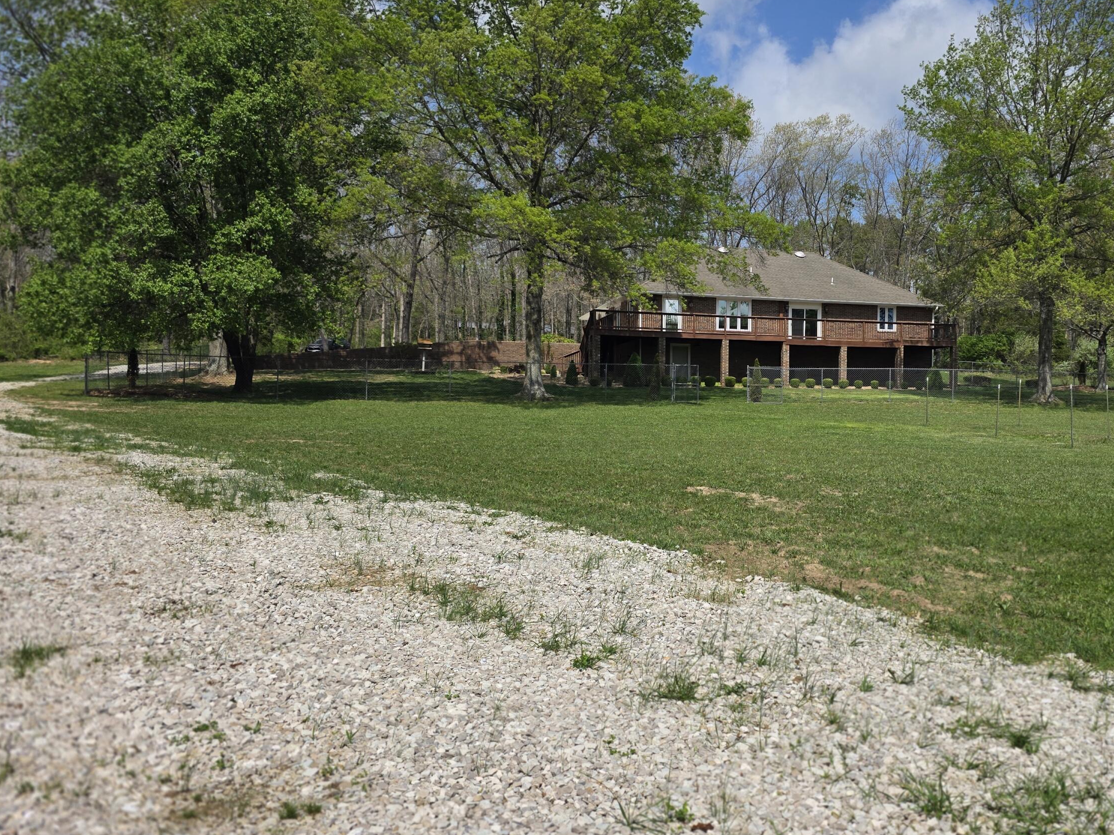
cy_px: 419
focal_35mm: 31
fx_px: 998
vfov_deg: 45.4
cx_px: 749
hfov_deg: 57.0
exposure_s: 1/7944
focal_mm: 6.3
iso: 64
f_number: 1.7
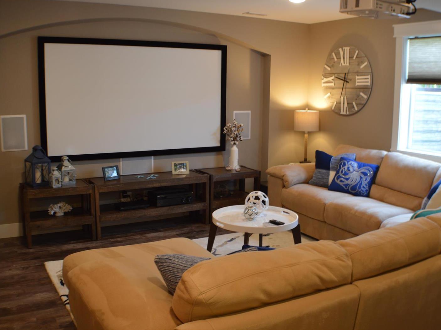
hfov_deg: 41.2
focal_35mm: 46
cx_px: 211
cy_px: 164
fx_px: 586
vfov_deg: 31.5
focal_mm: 28
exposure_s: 1/30
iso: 400
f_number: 4.5
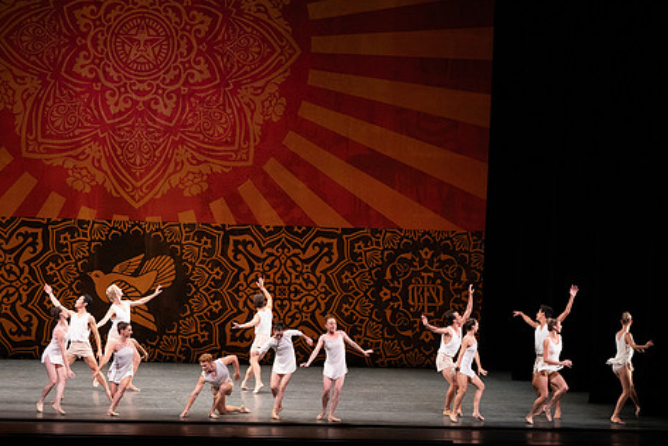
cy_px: 222
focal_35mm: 123
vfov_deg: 11.2
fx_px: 2283
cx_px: 296
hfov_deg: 16.6
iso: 6400
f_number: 8
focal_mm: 100
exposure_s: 1/400
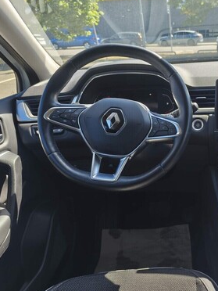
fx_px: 285
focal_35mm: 34
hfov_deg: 38.6
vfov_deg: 53.9
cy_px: 151
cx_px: 201
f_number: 1.65
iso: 250
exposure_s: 1/99.9
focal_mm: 6.14
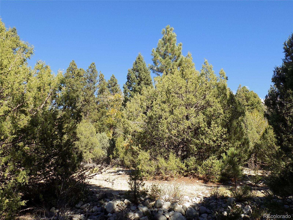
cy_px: 110
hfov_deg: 60.0
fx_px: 254
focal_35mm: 30
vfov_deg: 46.8
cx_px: 146
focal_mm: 5.3
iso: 80
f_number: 3.3
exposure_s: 1/400
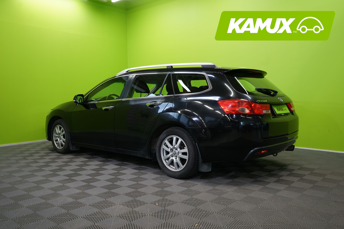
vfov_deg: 42.3
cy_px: 114
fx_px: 296
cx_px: 172
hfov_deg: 60.3
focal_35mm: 31
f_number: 5.6
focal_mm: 31
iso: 500
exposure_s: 1/30
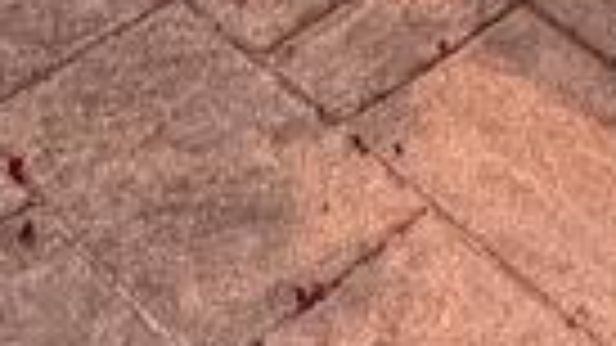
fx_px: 1960
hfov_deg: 17.8
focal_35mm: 120
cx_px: 414
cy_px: -1231
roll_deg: -1.4
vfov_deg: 6.7
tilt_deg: -2.5
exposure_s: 1/574
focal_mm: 2.22
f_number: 2.2
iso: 40
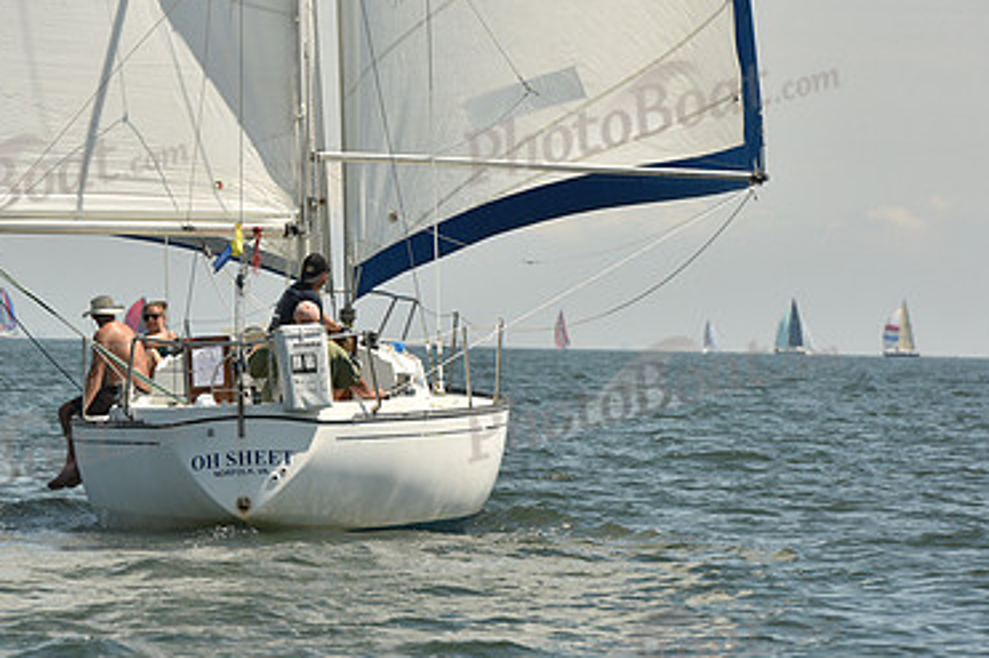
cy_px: 292
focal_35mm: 313
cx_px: 328
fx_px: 8595
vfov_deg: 4.4
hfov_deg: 6.6
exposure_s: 1/1250
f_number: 10
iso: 320
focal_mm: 200
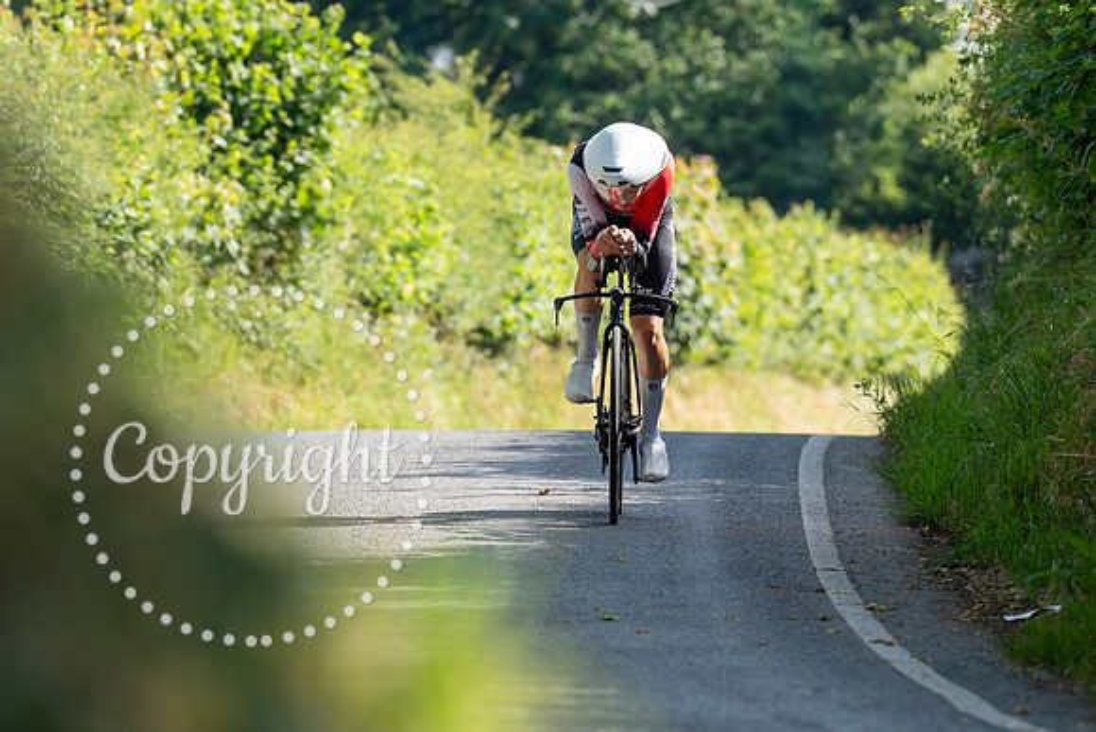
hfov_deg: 4.9
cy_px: 424
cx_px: 604
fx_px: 12782
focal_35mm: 420
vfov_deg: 3.3
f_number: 4
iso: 400
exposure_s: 1/1000
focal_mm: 200
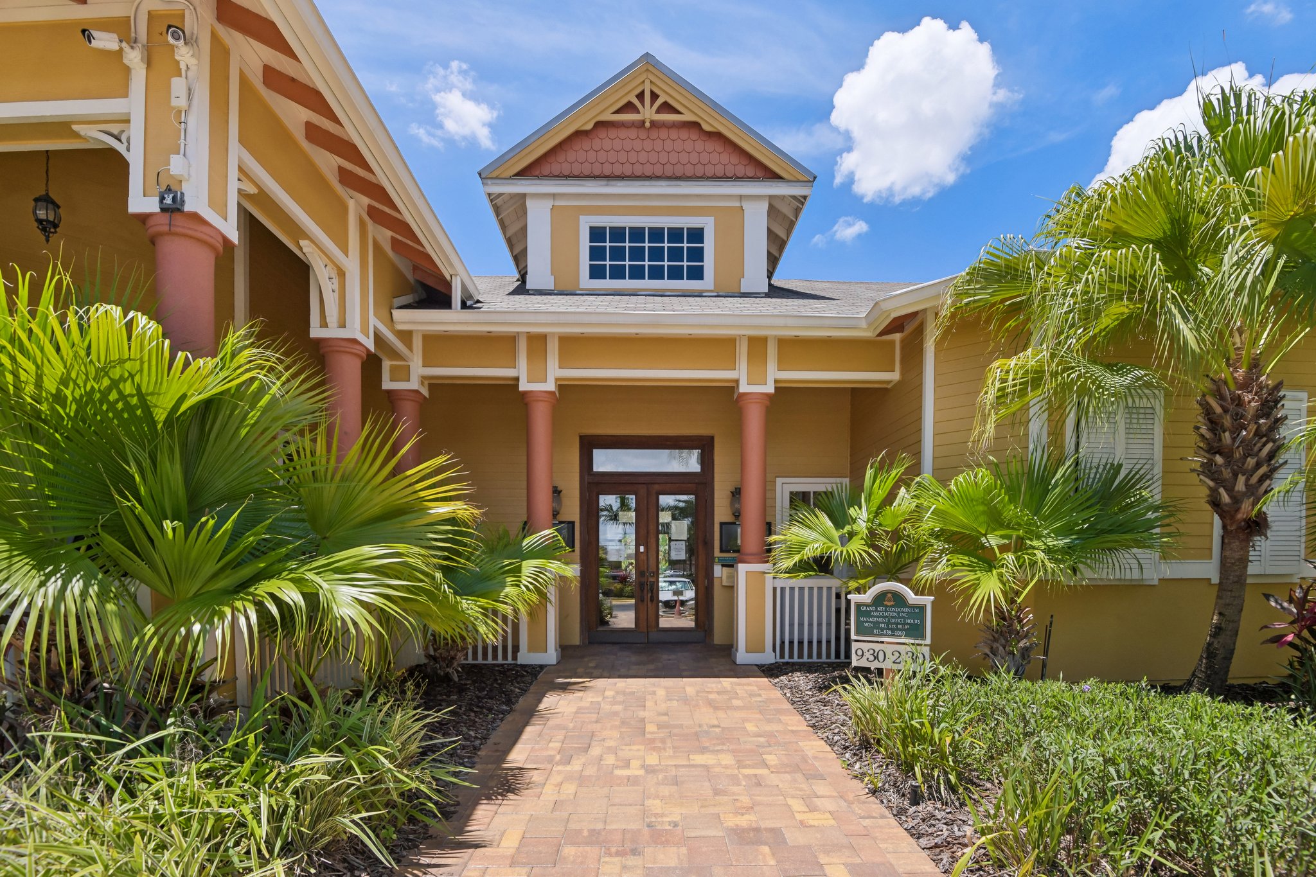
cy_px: 438
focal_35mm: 16
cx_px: 658
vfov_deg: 73.7
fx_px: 585
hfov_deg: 96.7
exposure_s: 1/1000
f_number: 8
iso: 400
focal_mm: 16
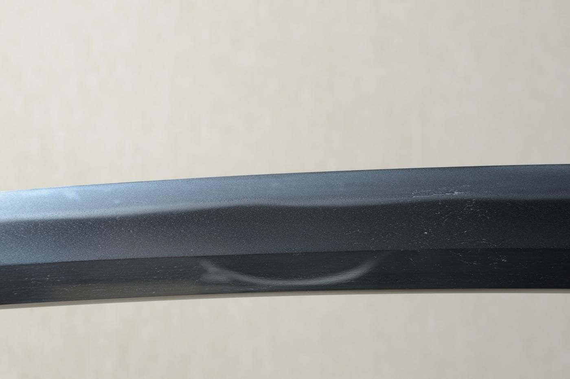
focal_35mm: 135
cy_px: 190
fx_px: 2136
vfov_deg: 10.1
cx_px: 285
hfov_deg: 15.2
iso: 400
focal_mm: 90
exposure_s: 1/2
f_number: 11
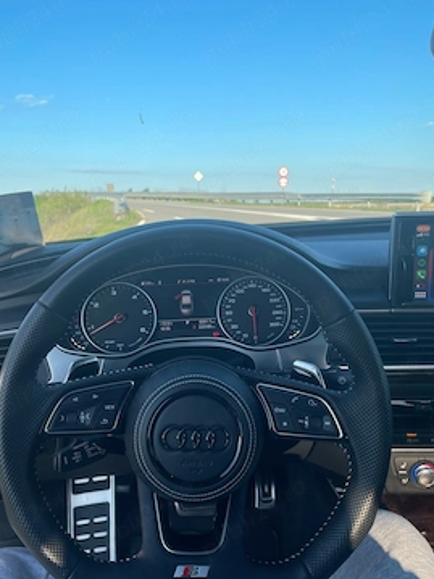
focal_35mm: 29
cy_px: 298
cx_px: 197
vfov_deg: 61.7
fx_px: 485
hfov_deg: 48.1
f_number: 1.6
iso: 32
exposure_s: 1/1082
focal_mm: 4.2
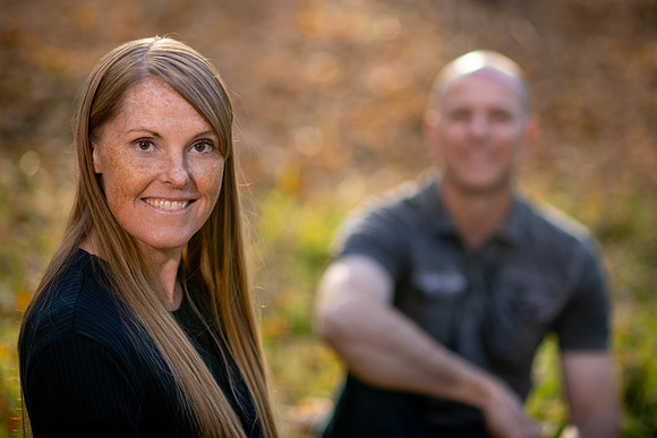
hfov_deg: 16.6
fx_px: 2246
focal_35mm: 123
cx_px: 328
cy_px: 181
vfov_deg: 11.1
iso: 160
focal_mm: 105
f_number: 2
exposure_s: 1/400
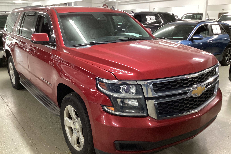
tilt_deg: -16.8
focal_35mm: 33
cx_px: 115
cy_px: 78
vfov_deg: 40.0
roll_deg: +0.8
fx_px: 212
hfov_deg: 57.2
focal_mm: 3.3
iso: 320
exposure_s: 1/33
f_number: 2.4
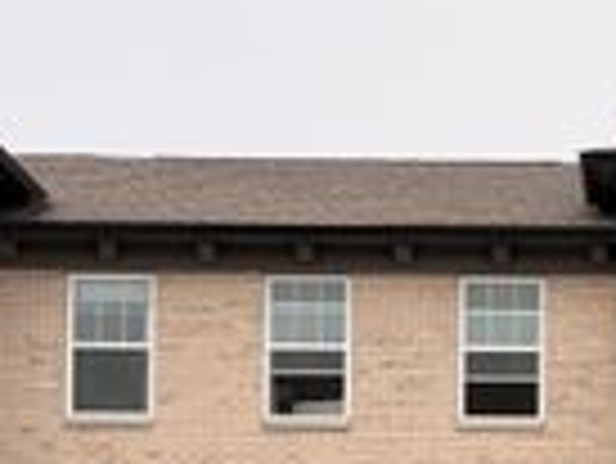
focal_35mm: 175
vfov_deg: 8.4
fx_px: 3117
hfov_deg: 11.0
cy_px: 601
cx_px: 787
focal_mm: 6.76
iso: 64
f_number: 1.78
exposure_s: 1/1377
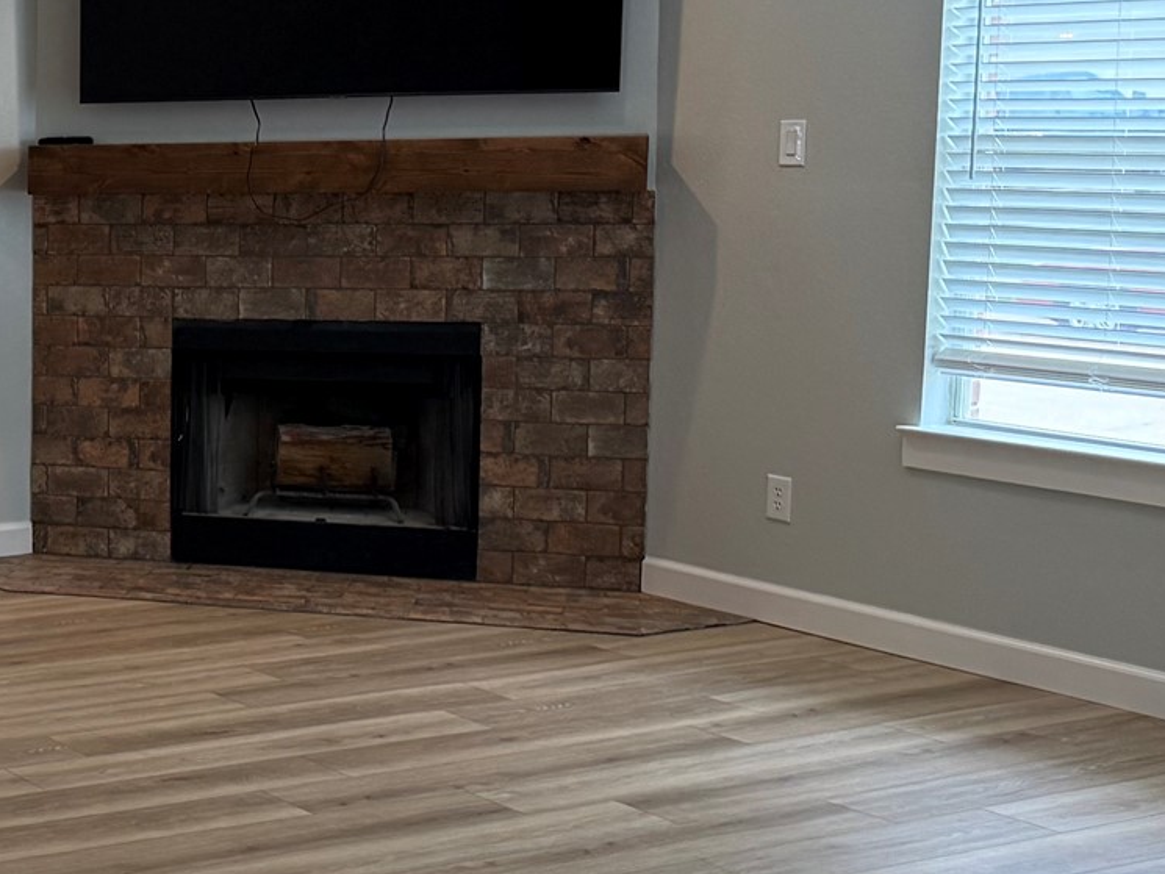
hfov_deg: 25.1
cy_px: 363
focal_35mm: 66
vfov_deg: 22.2
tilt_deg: -7.7
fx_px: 2222
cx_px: -378
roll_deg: +1.5
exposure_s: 1/200
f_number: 1.78
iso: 200
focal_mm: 6.76
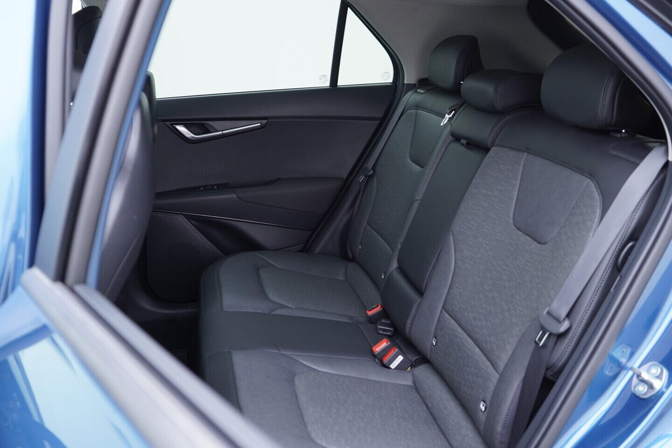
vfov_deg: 36.9
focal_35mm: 36
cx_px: 336
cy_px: 224
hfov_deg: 53.1
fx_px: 672
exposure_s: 1/40
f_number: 2.8
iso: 320
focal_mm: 24
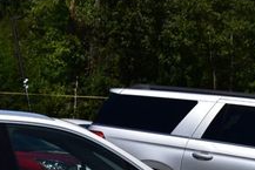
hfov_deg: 13.5
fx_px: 1063
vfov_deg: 9.0
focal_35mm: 150
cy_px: 213
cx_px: 9
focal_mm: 34
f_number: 13
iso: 200
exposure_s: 1/800
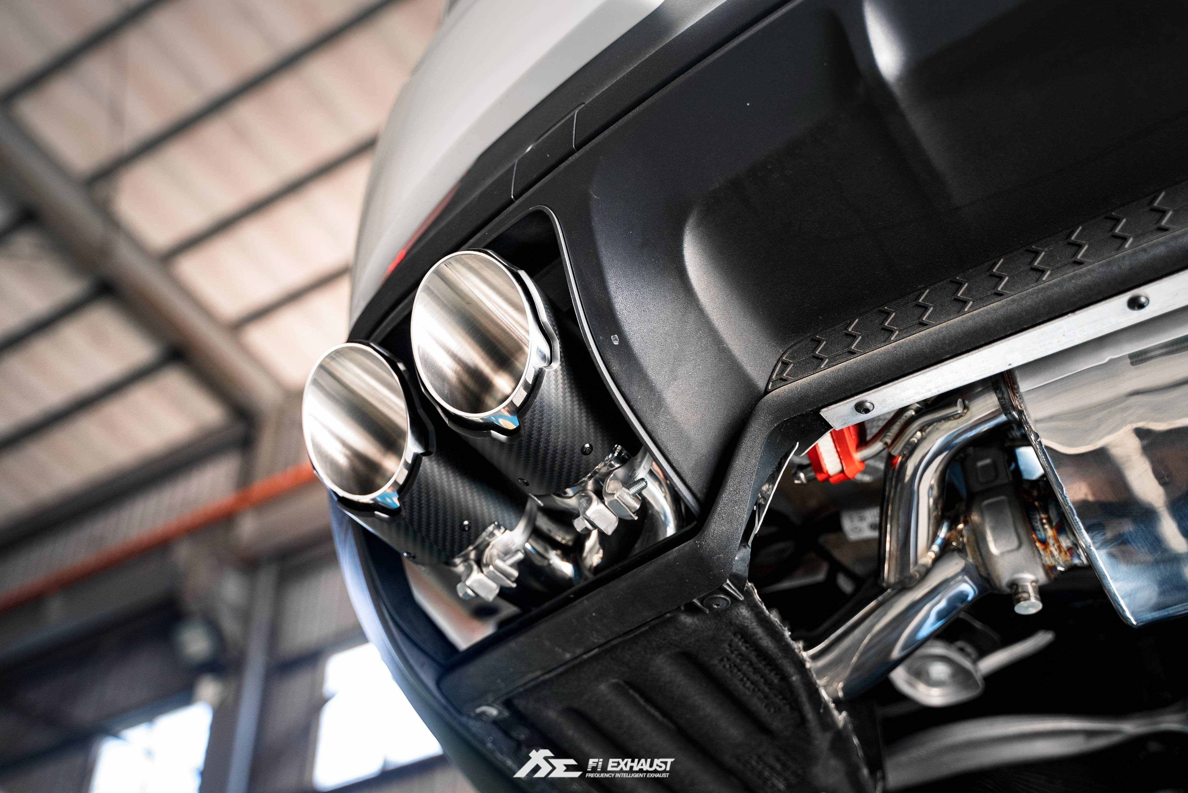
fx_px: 1354
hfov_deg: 47.4
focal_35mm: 41
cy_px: 396
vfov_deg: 32.7
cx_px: 594
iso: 1000
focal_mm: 41
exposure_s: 1/50
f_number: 2.8
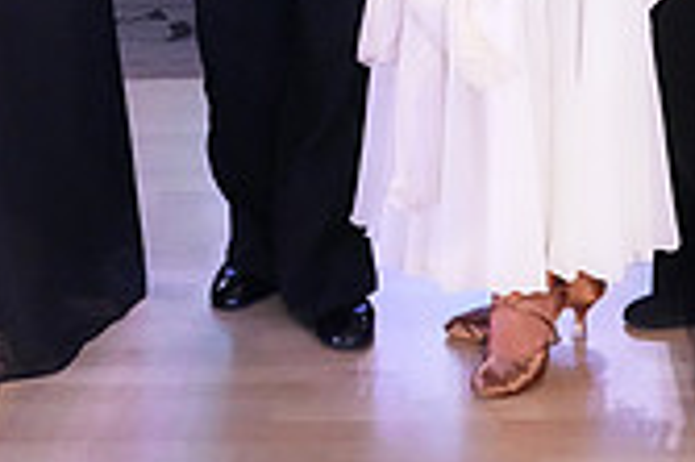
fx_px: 2411
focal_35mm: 125
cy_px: -289
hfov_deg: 16.4
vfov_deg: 10.5
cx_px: 229
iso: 12800
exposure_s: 1/400
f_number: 5.6
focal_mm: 36
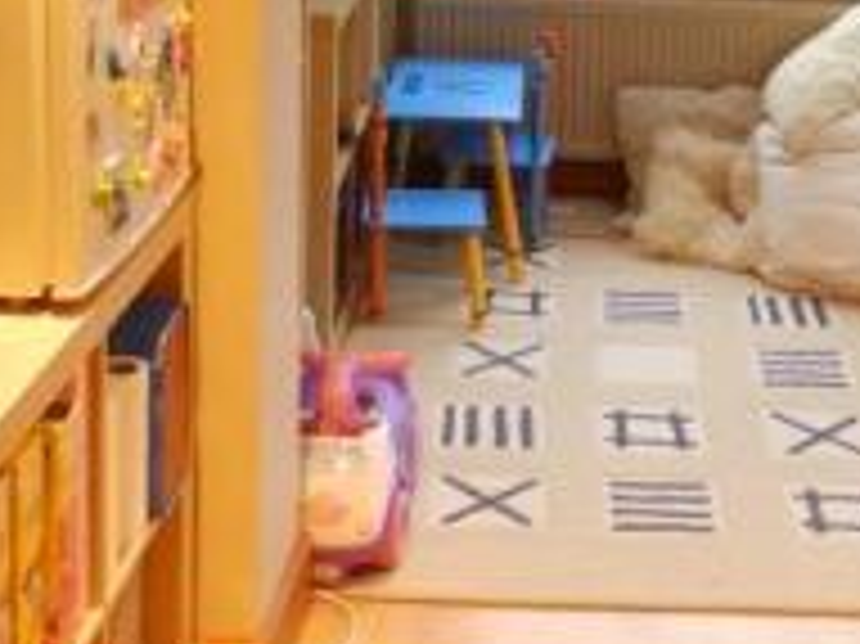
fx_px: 1664
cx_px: 547
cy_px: -106
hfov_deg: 28.9
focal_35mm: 67
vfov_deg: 20.6
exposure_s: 1/30
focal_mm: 4
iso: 640
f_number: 3.4
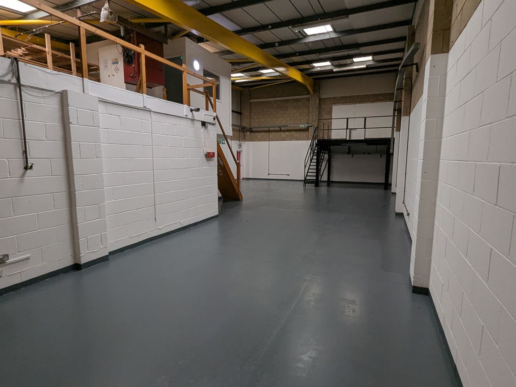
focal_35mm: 13
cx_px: 258
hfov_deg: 106.2
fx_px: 194
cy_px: 194
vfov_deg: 89.9
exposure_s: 1/159
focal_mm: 1.95
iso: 151
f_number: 2.2
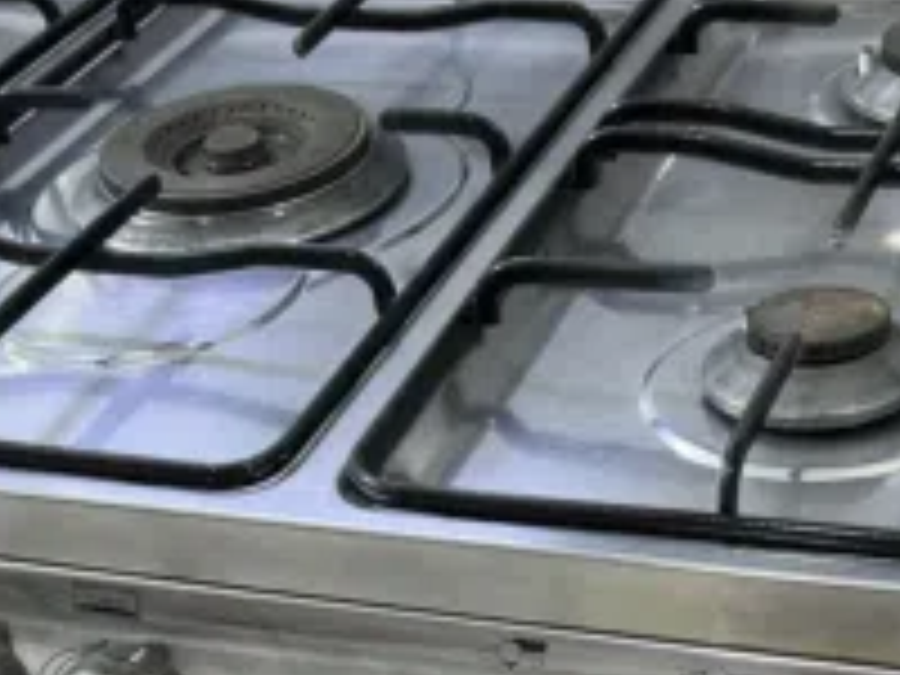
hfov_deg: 23.6
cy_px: 774
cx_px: 477
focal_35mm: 83
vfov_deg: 17.1
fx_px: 2158
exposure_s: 1/100
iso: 80
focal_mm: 5.7
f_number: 1.5
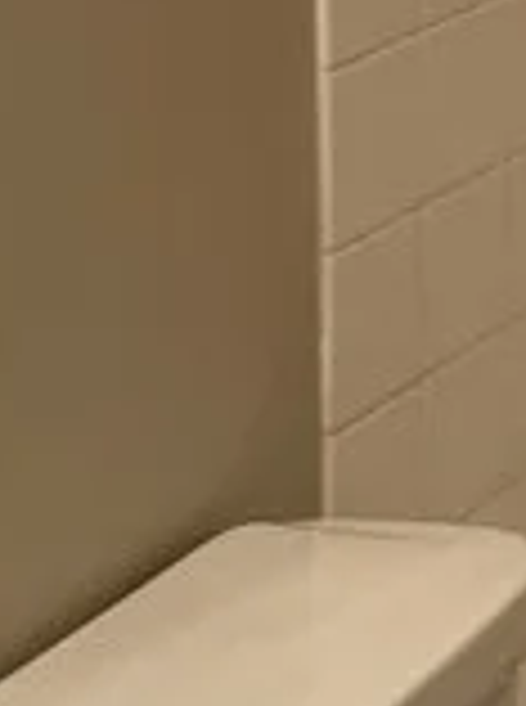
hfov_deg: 7.6
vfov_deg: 11.1
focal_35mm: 170
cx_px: 1596
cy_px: -391
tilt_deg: -9.6
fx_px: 3458
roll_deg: +0.1
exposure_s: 1/60
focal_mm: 5.1
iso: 80
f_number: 1.6
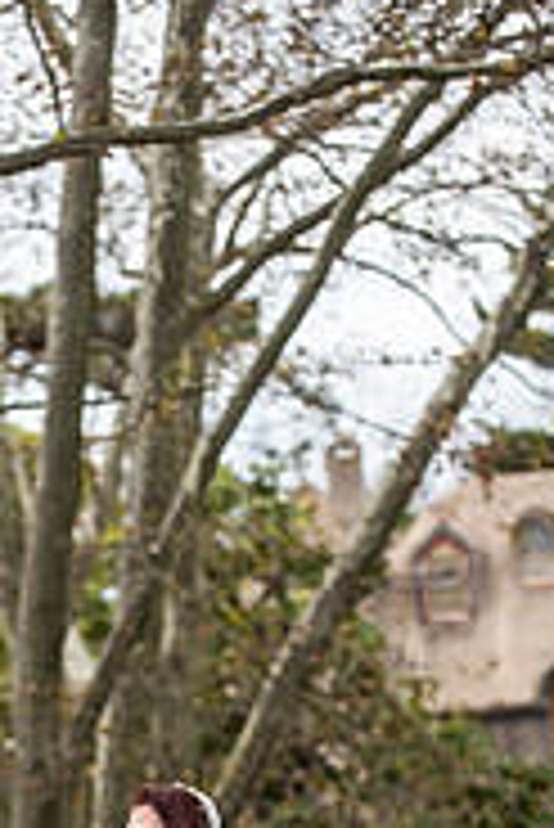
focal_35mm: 269
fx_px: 6197
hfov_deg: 5.1
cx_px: -9
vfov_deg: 7.6
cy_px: 882
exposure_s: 1/1000
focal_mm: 110
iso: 320
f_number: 3.5
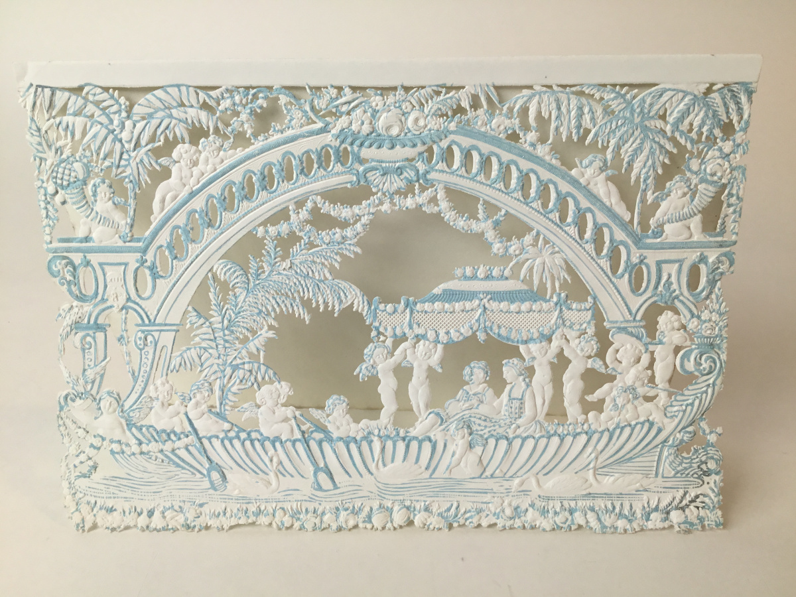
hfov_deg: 58.4
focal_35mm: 31
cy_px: 298
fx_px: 713
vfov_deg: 45.4
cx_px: 398
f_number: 2.4
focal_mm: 3.3
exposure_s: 1/455
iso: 25
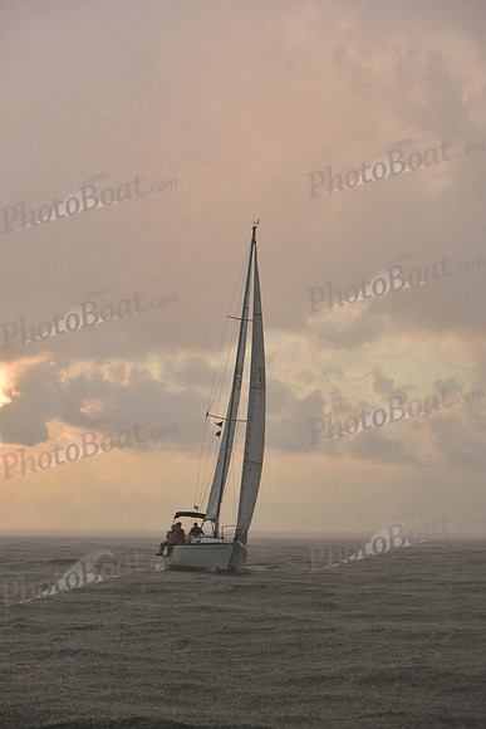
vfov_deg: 28.8
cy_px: 364
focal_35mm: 70
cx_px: 243
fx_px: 1417
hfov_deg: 19.5
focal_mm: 70
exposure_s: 1/500
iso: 400
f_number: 6.3
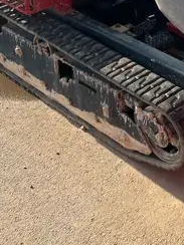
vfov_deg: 23.4
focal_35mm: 78
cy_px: -31
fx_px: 553
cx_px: 196
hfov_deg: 18.3
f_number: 1.5
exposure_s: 1/1838
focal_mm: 5.7
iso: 50
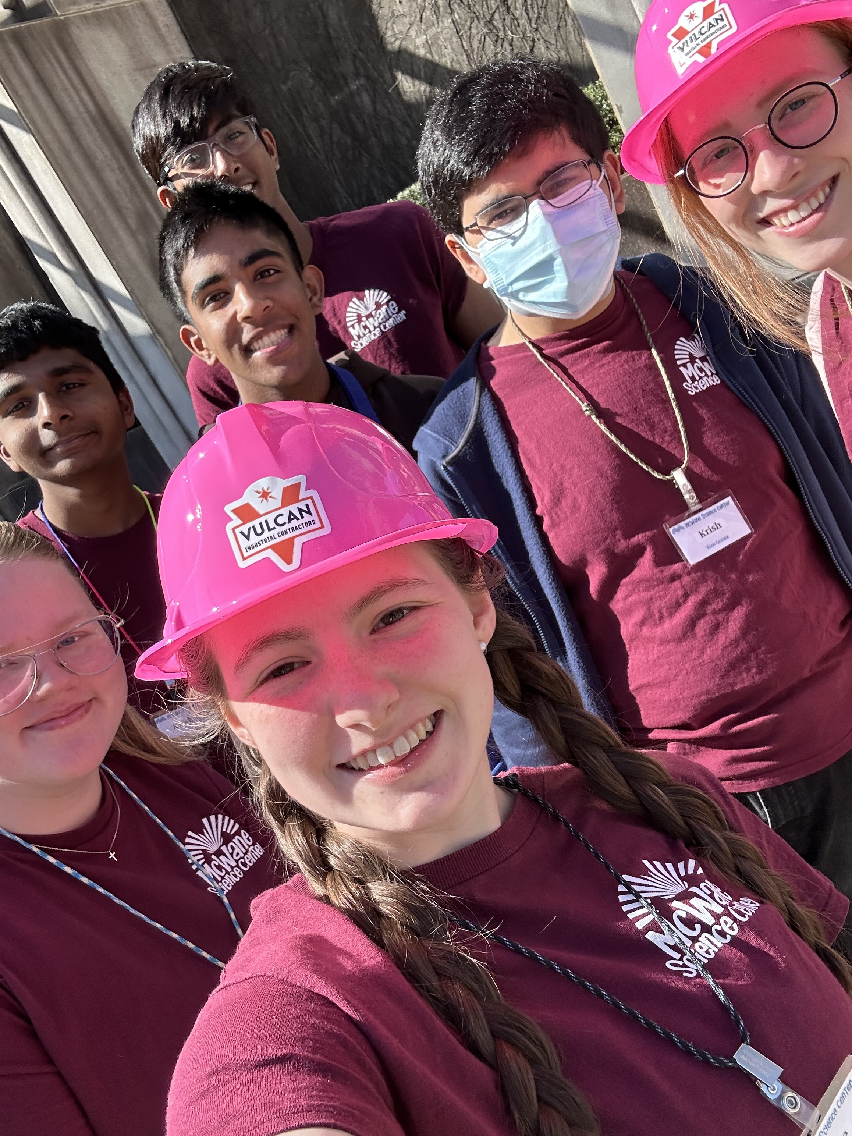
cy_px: 568
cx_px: 426
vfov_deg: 60.0
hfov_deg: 46.8
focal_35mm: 30
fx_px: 985
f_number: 1.9
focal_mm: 2.69
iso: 25
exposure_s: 1/857
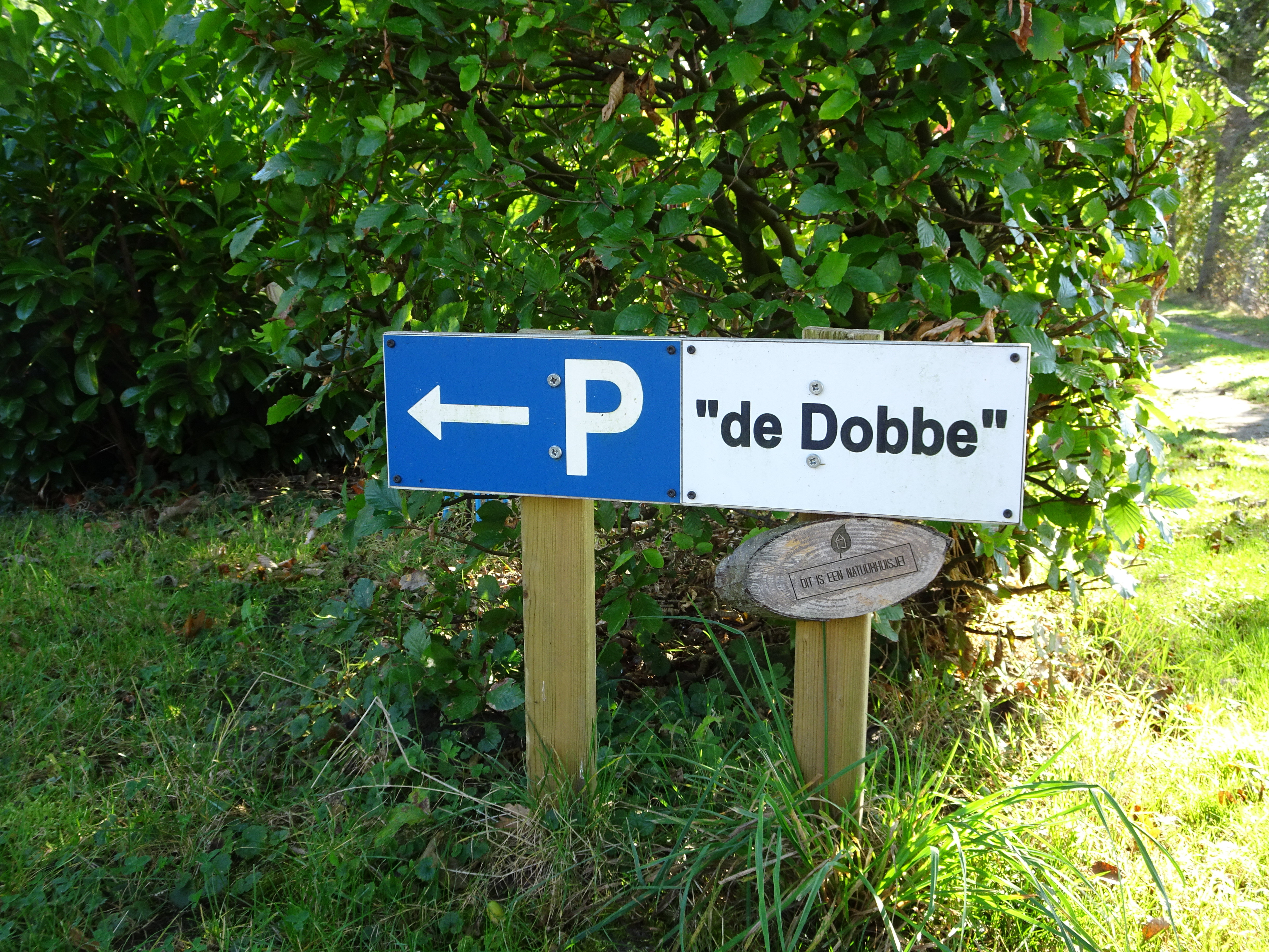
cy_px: 476
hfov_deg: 52.6
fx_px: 1283
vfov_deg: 40.7
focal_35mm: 35
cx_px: 634
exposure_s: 1/40
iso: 80
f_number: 4
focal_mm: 5.98
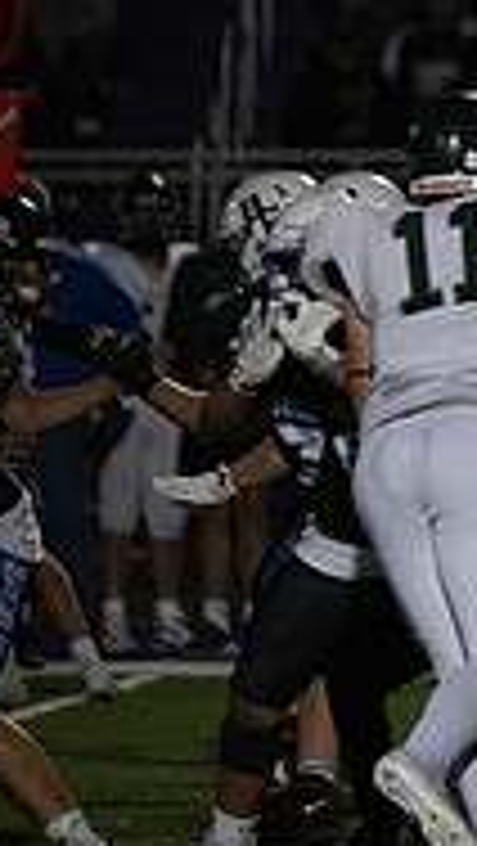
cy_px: 259
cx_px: 1278
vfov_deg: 3.3
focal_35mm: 648
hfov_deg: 1.9
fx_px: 14545
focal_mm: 200
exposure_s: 1/1600
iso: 5000
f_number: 2.8
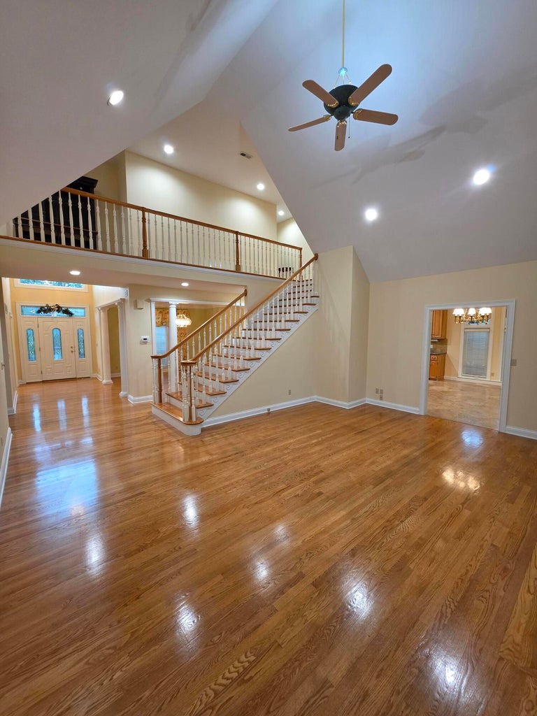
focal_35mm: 13
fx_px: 269
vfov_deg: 106.2
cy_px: 358
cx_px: 268
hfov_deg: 89.9
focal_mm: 2.2
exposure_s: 1/60
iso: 160
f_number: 1.9
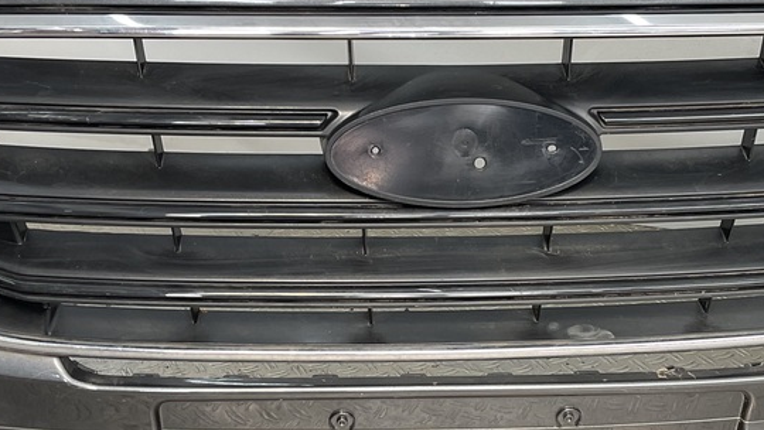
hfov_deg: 35.4
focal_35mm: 59
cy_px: 242
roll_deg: -1.6
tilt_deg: -24.4
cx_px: 423
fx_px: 1195
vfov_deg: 20.4
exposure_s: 1/111
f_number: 1.8
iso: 16
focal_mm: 3
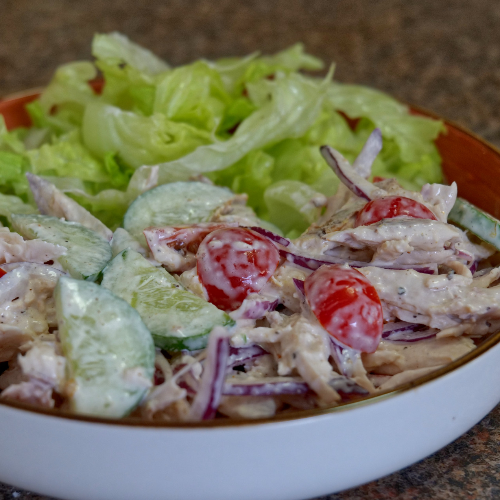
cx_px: 197
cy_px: 250
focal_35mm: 77
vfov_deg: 22.5
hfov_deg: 22.4
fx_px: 1258
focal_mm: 60
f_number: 7.1
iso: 2500
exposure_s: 1/60
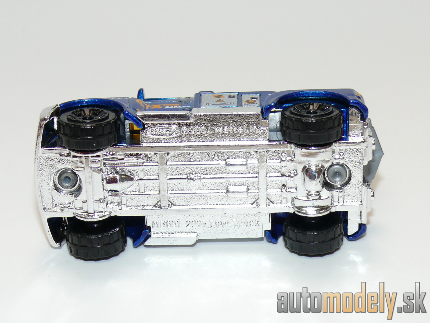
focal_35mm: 93
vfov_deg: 15.9
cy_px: 162
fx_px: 1155
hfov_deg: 21.1
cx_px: 215
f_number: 4
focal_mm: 12.7
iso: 100
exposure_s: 1/30
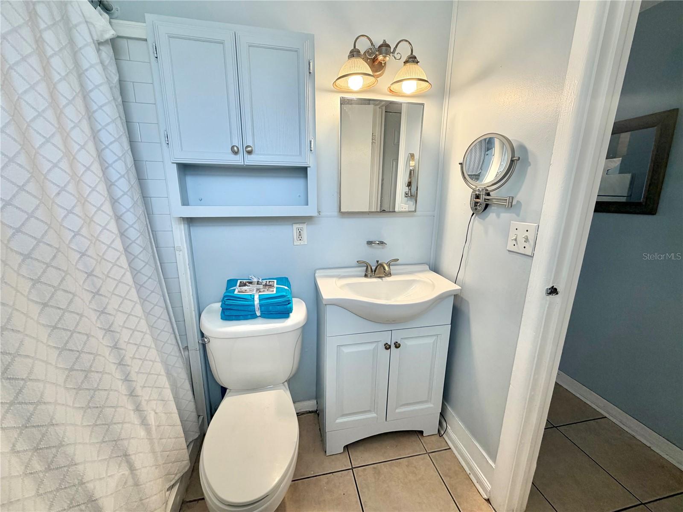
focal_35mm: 14
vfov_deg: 85.7
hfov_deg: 102.1
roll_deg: -0.6
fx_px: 276
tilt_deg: -13.7
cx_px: 342
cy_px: 256
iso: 100
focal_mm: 2.22
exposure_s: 1/120
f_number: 2.2
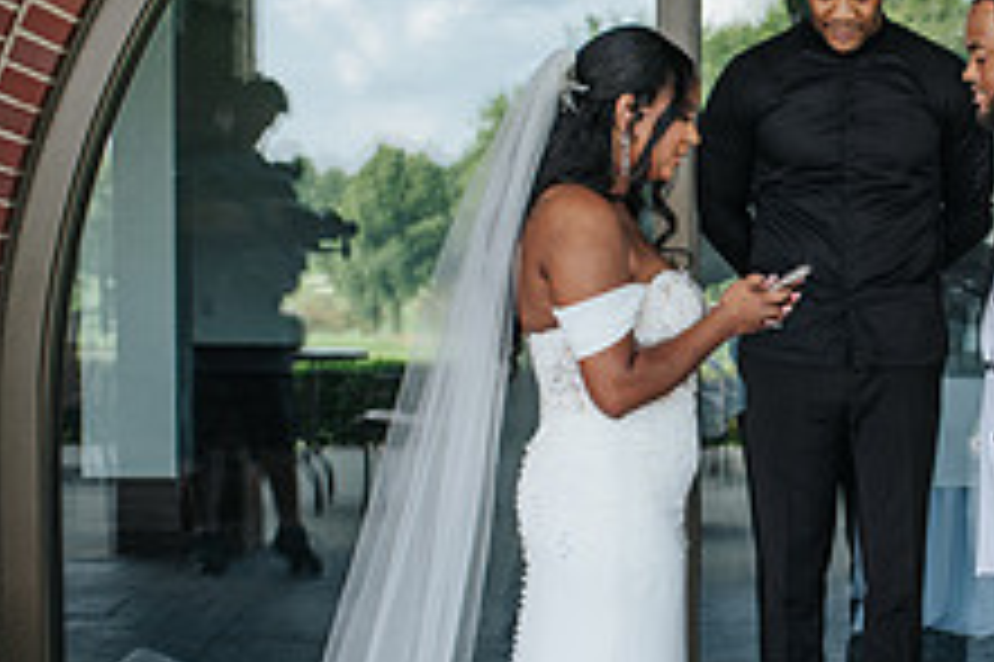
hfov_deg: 21.1
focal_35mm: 95
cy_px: 390
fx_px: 2621
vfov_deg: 14.4
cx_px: 863
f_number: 3.2
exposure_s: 1/200
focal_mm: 35
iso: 180
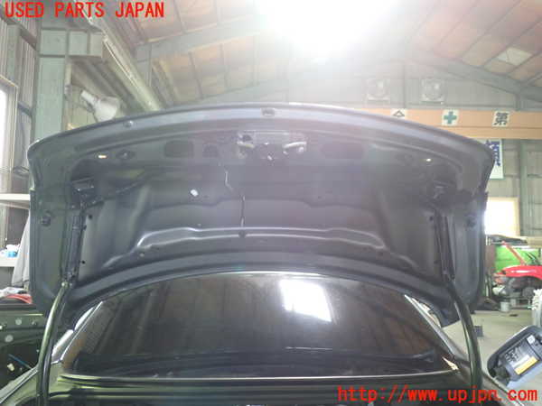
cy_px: 203
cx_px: 271
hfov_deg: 60.0
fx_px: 470
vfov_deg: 46.8
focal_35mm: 30
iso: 500
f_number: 2.3
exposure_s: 1/30
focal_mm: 5.4
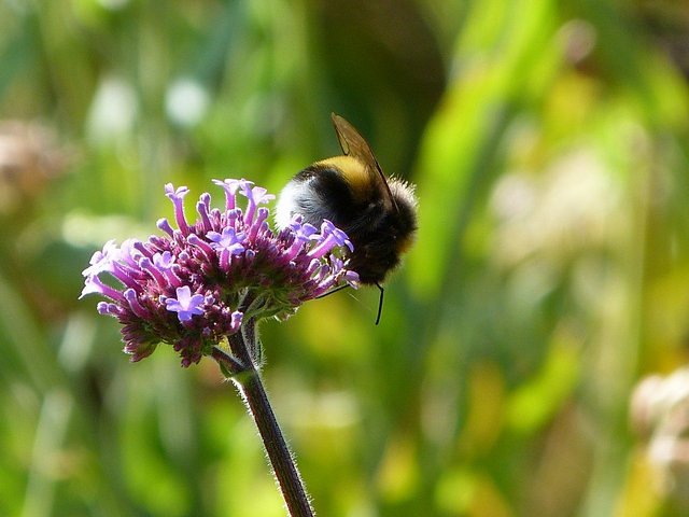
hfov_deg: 2.5
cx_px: 344
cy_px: 258
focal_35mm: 799
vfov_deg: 1.9
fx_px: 15903
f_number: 5.2
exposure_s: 1/160
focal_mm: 108
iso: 80
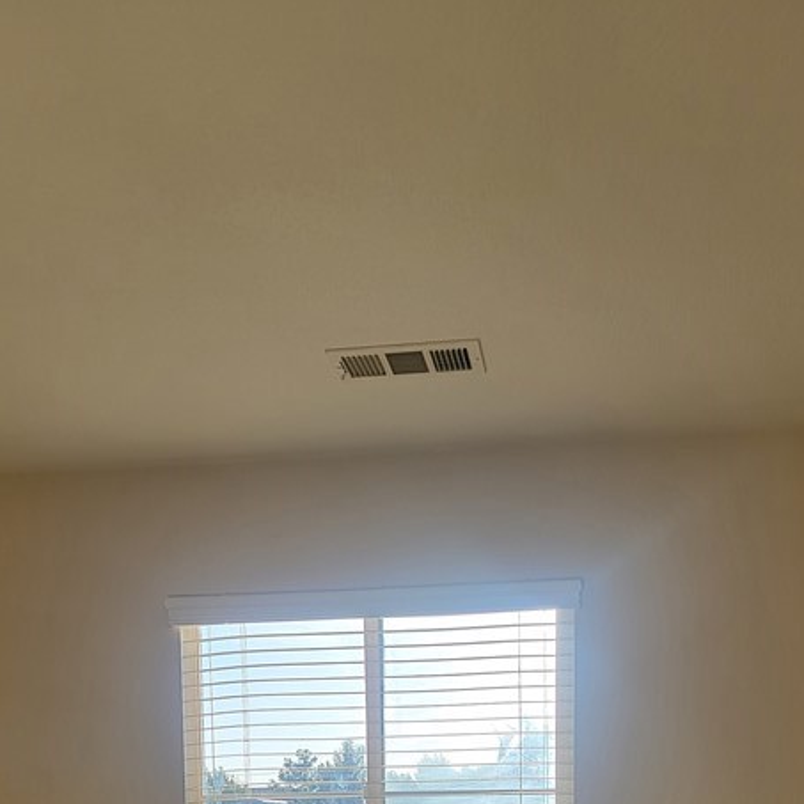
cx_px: 424
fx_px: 1261
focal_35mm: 48
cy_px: 879
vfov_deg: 31.5
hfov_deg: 35.3
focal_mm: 6.7
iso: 20
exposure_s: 1/120
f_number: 1.8
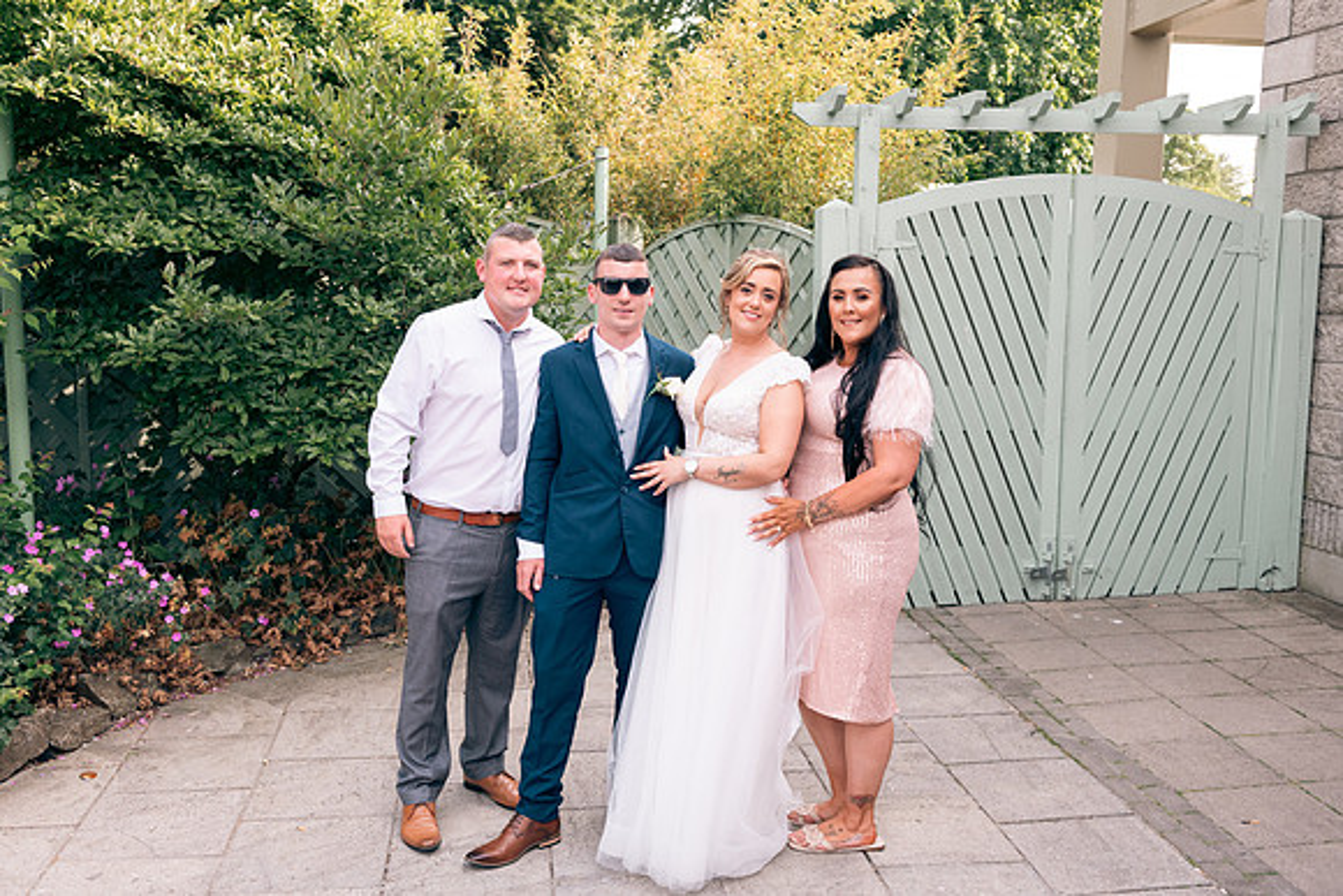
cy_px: 448
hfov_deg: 54.4
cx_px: 672
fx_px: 1306
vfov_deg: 37.9
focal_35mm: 35
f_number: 6.3
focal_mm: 35
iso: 160
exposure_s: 1/160
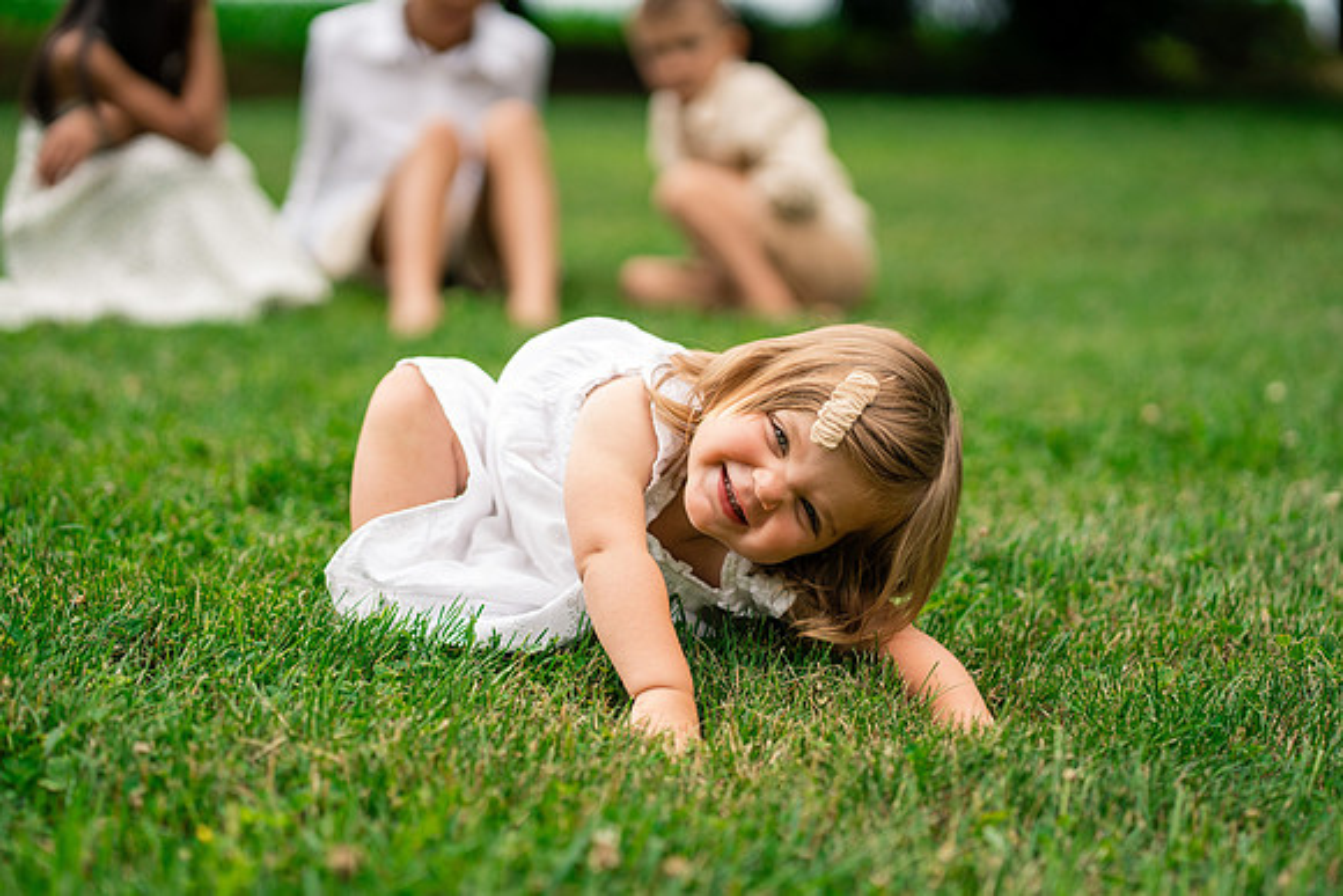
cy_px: 448
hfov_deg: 23.9
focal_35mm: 85
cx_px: 672
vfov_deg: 16.1
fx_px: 3172
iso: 400
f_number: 2.5
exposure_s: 1/2500
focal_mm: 85
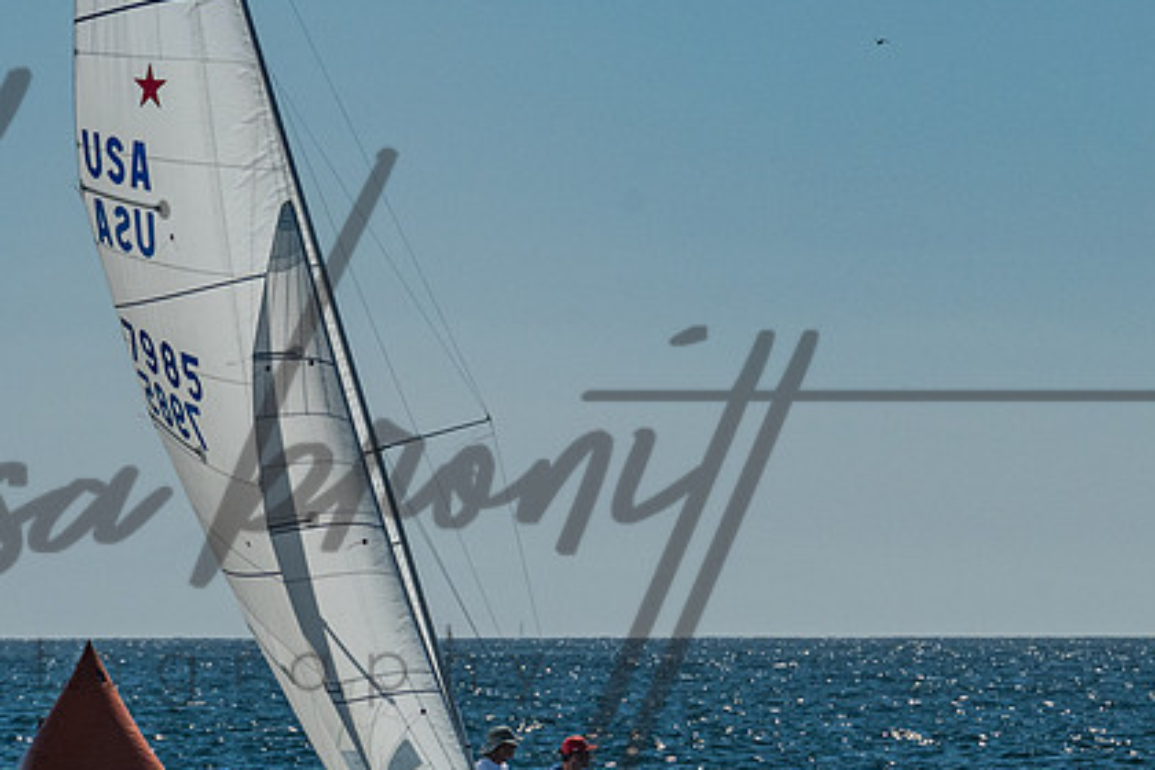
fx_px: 17933
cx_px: 412
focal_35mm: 559
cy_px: 448
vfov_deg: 2.5
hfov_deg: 3.7
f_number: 10
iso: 400
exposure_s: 1/1000
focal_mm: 200
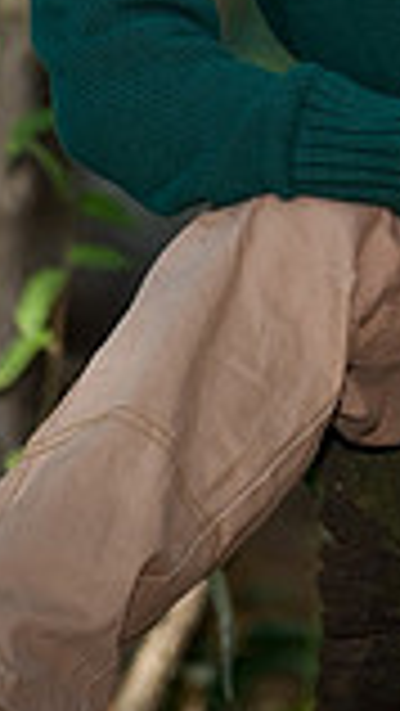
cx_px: 353
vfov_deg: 4.0
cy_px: -248
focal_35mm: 538
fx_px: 10134
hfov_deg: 2.3
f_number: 2.8
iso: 160
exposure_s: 1/200
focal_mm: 180
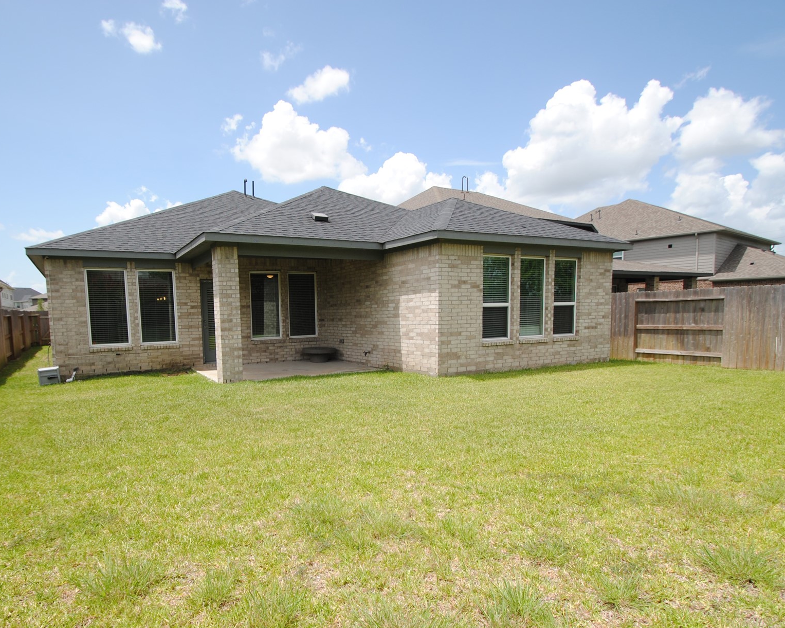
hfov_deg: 79.7
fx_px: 465
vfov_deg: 67.7
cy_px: 360
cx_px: 328
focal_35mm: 20
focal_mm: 10
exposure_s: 1/640
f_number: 4.5
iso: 100
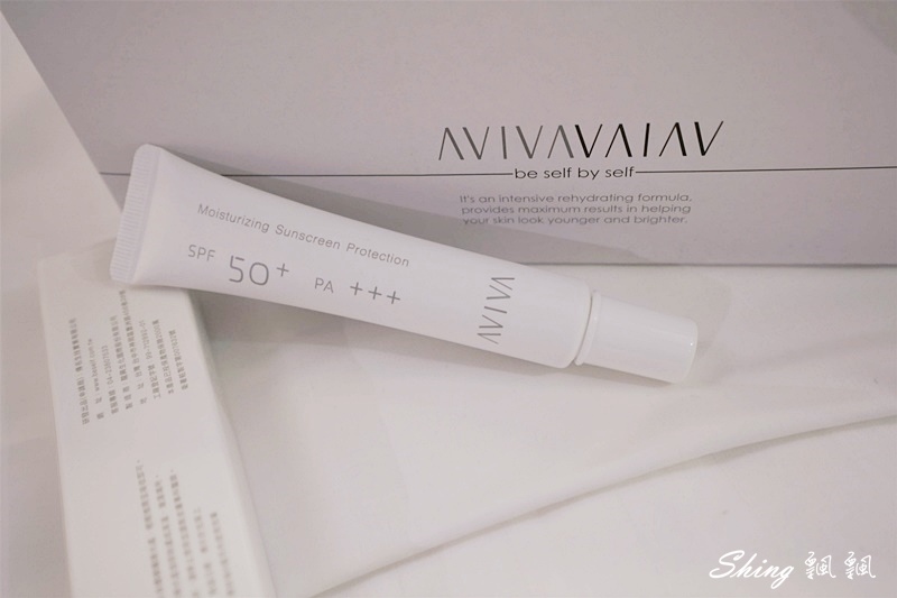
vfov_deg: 37.8
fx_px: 872
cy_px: 299
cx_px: 448
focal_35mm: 35
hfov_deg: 54.4
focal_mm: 35
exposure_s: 1/15
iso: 1600
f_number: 5
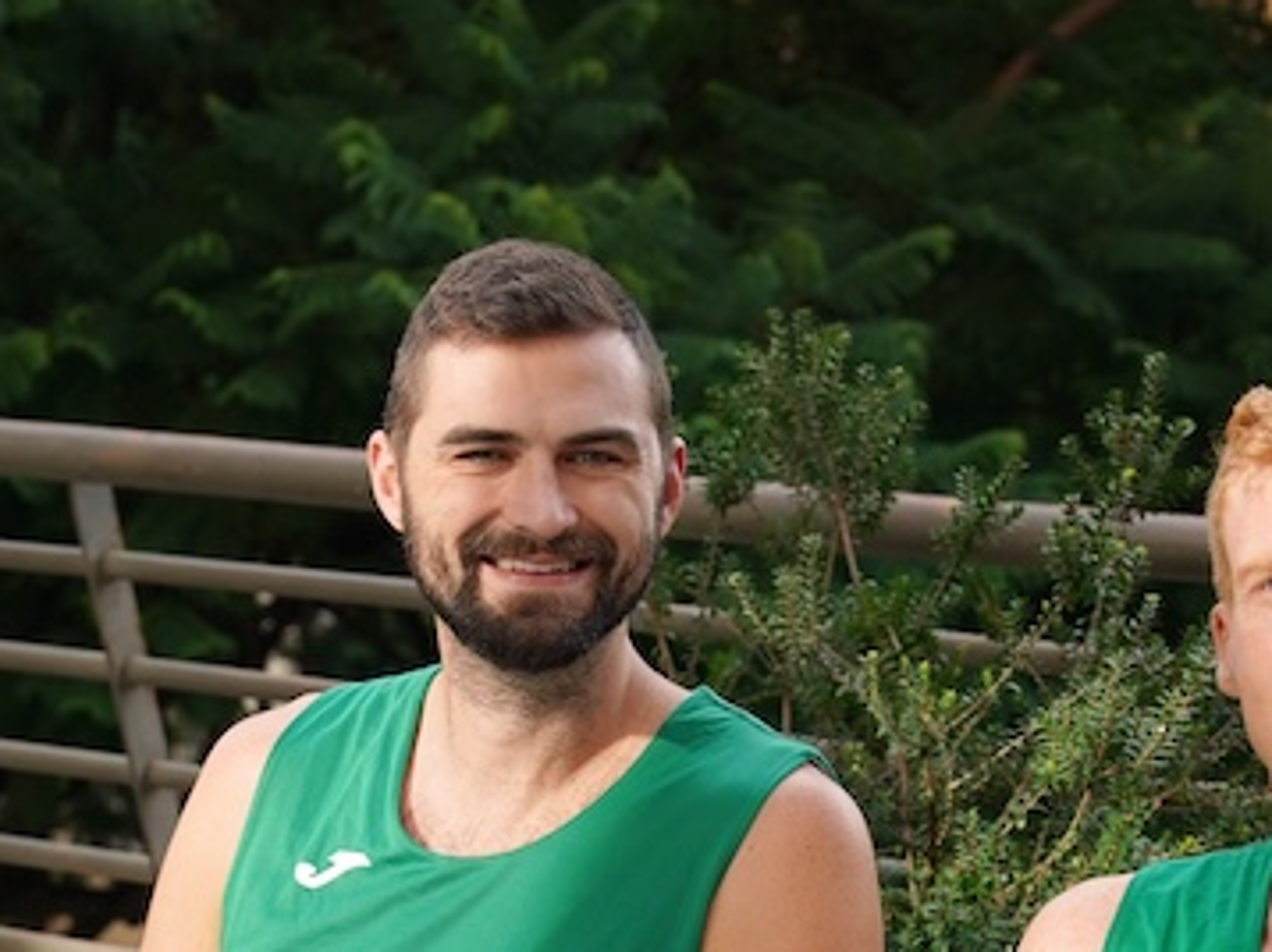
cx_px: 430
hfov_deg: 16.3
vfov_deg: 12.1
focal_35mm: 121
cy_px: 973
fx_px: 4443
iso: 250
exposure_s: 1/640
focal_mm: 50
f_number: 4.5
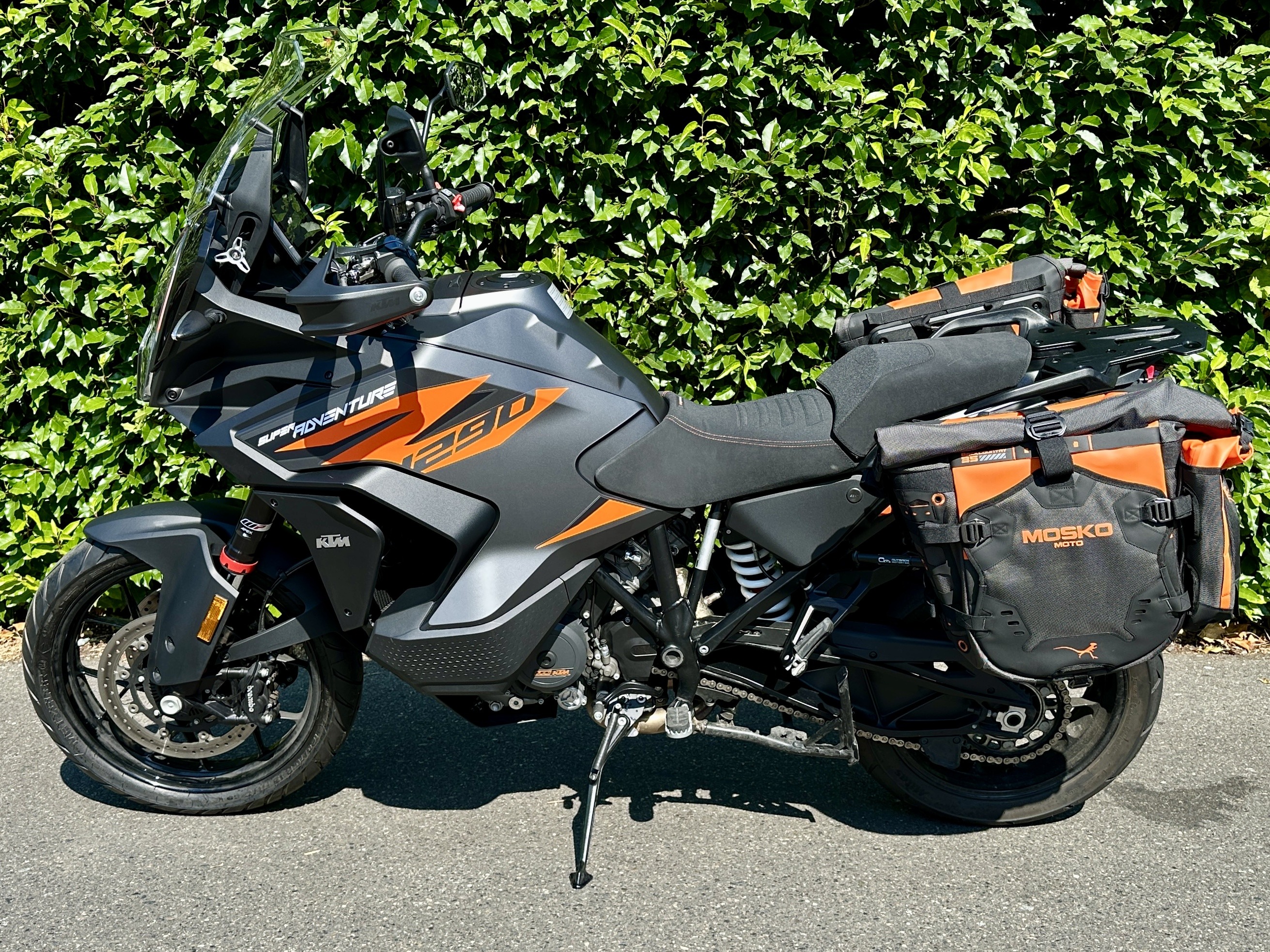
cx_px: 635
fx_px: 880
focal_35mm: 24
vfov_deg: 56.8
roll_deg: -0.1
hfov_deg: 71.6
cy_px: 476
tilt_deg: -6.9
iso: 80
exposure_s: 1/1131
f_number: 1.78
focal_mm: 6.86
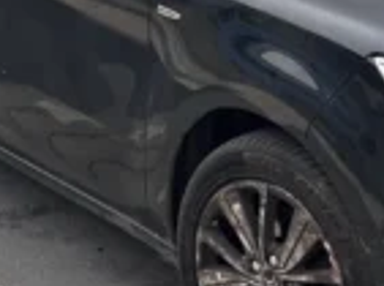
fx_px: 1228
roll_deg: -1.4
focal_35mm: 111
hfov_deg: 17.4
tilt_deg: -11.3
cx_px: 381
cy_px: 0
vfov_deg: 13.1
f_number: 1.5
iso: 50
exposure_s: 1/1972
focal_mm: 5.7
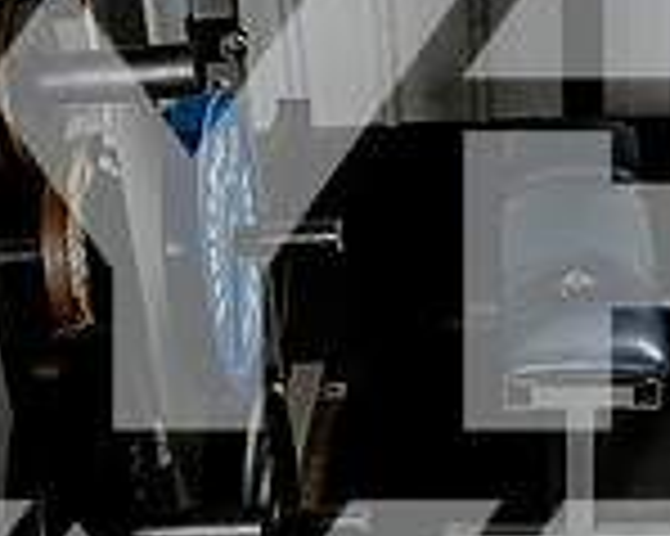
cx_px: 386
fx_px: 1526
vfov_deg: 18.4
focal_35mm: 77
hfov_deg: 24.7
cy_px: 715
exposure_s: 1/250
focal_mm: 20
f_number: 5.6
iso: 250
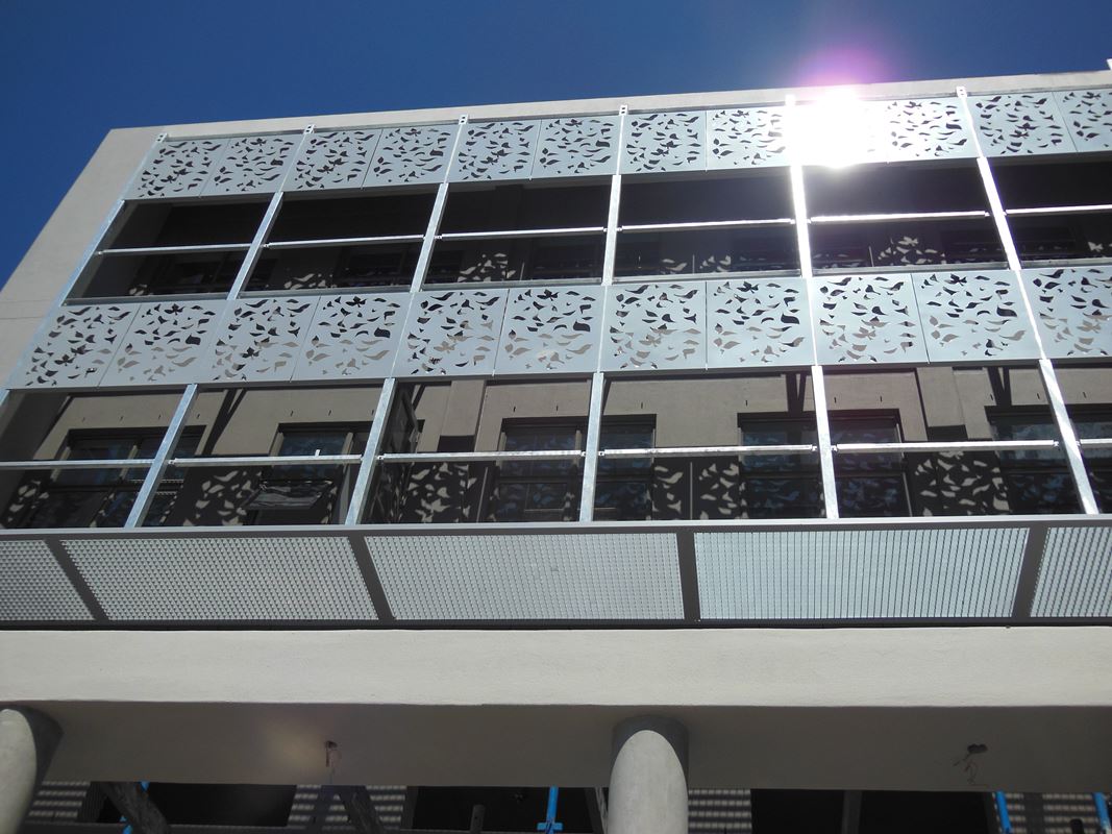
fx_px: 1253
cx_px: 556
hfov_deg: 47.9
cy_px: 417
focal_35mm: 39
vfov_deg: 36.8
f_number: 8.2
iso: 125
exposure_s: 1/640
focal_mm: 6.9
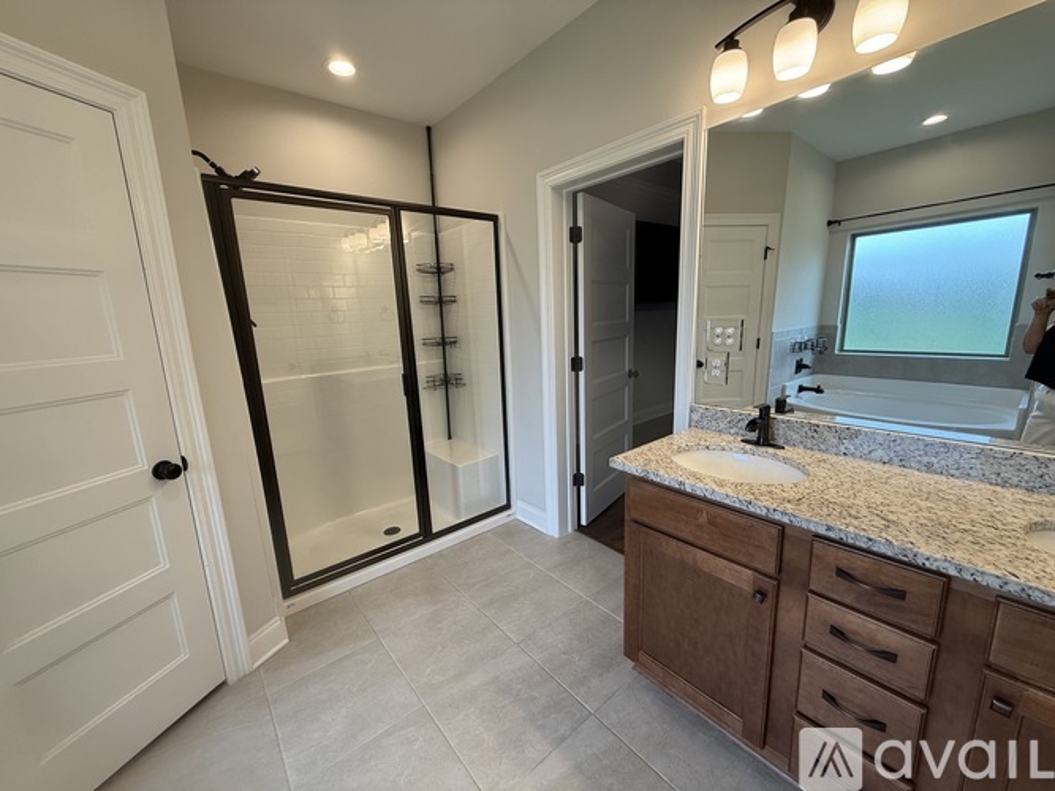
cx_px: 528
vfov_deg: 85.7
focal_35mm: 14
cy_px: 396
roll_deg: +2.6
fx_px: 427
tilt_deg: -11.1
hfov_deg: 102.1
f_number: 2.2
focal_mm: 2.22
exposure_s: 1/120
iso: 125
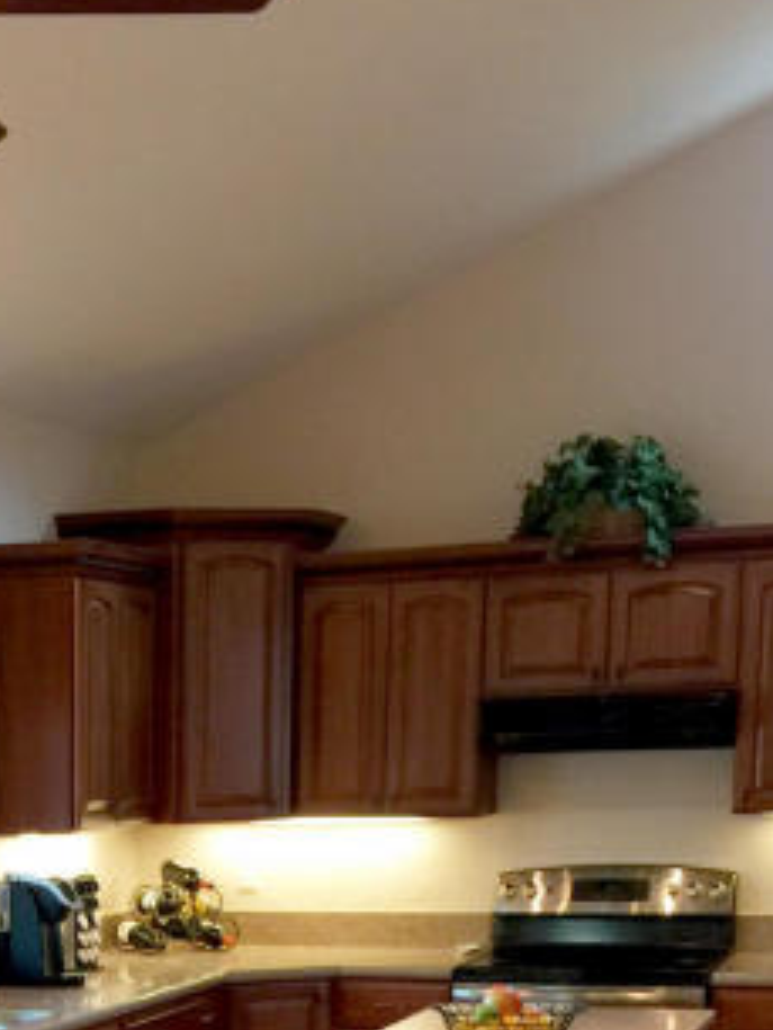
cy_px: 1192
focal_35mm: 73
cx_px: -128
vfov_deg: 24.5
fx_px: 2172
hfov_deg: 19.2
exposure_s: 1/15
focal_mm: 4.15
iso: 40
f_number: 2.2
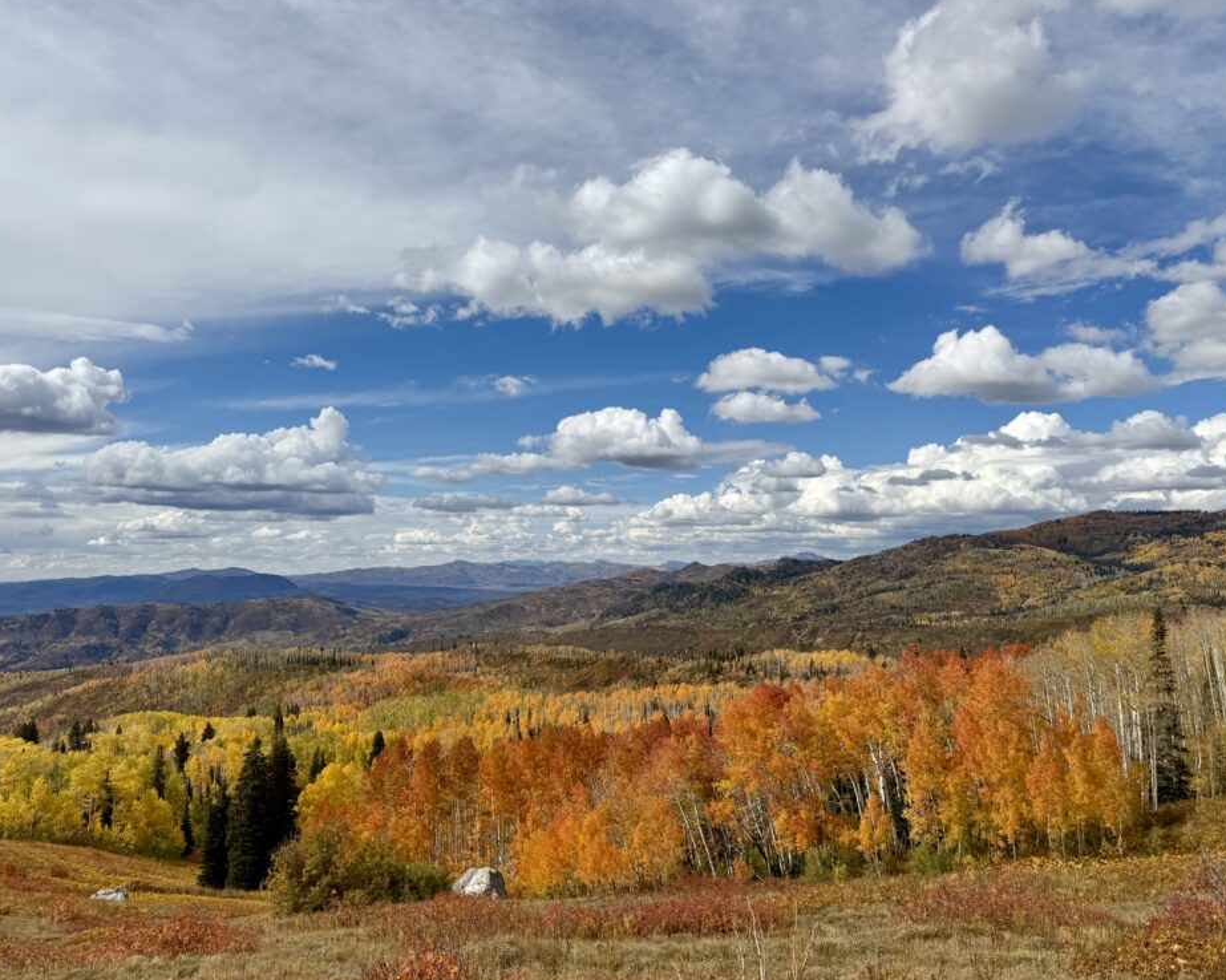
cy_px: 502
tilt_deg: +3.3
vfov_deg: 54.9
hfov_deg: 66.0
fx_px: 943
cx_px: 584
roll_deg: -0.7
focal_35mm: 26
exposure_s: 1/10309
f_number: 1.78
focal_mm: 6.76
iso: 80
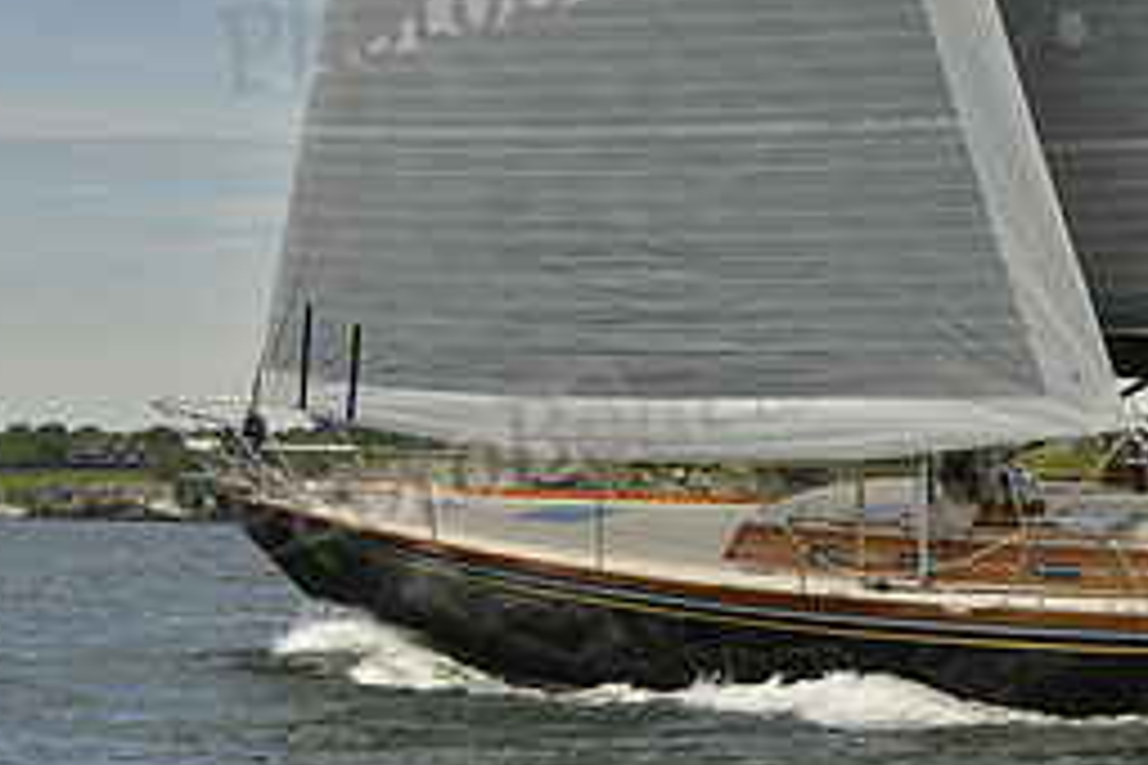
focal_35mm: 159
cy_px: 151
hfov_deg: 12.8
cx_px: 1089
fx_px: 5070
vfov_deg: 8.6
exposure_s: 1/1600
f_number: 8
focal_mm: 70
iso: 280
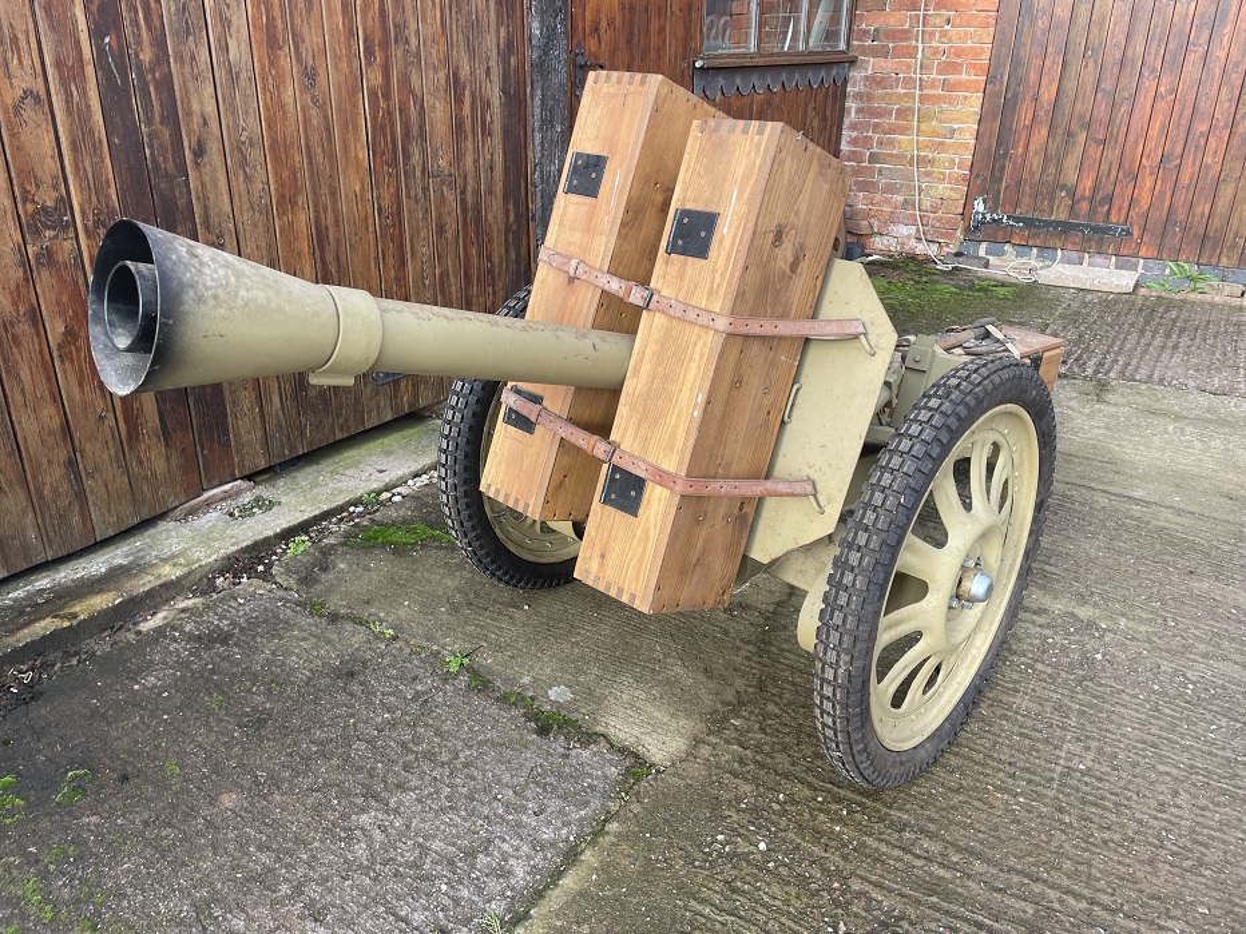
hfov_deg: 67.3
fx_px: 936
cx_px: 623
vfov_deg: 53.1
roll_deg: +0.2
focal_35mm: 26
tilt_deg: -26.1
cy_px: 467
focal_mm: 4.2
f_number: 1.6
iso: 32
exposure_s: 1/527
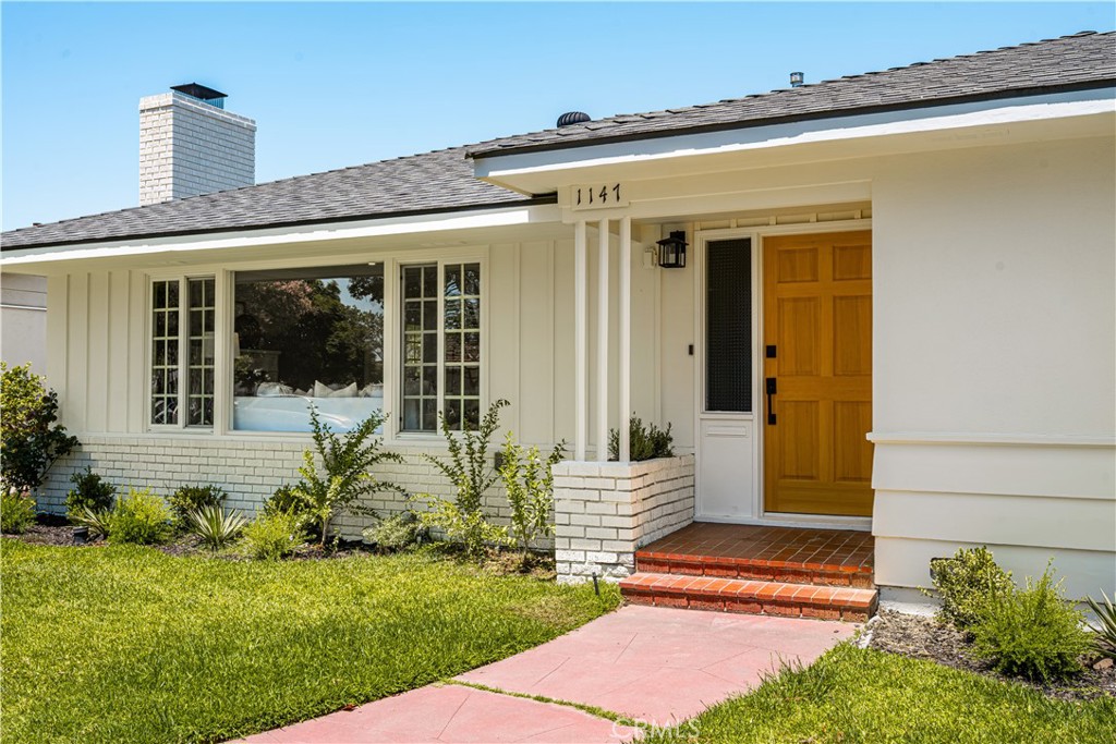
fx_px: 930
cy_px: 372
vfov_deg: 43.6
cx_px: 558
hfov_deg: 61.9
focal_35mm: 30
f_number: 10
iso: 100
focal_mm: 30
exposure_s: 1/160
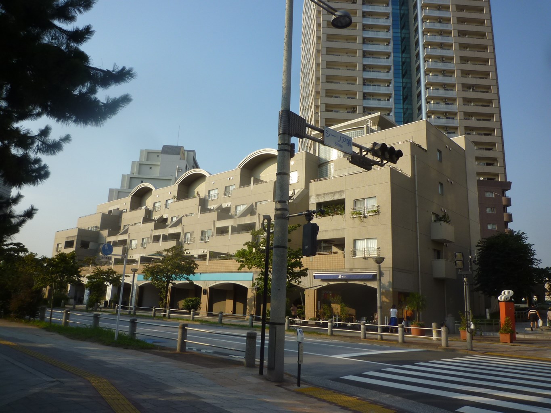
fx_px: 414
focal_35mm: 26
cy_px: 206
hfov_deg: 67.3
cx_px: 276
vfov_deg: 53.1
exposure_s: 1/640
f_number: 3.5
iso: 80
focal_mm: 4.4
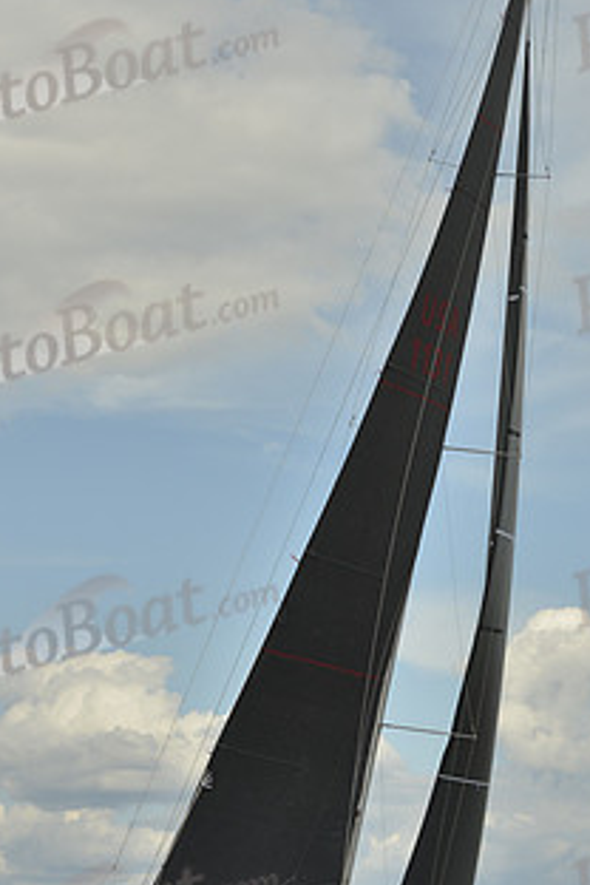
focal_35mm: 130
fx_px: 3196
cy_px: 448
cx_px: 427
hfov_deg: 10.5
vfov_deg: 15.8
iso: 200
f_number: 8
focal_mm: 70
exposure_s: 1/1000
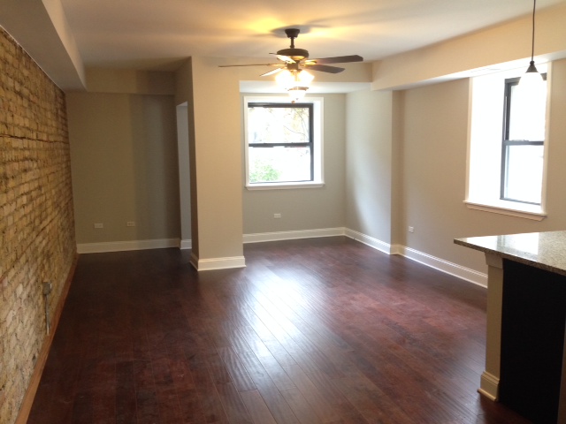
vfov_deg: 42.9
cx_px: 283
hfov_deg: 55.4
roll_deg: -0.1
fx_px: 540
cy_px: 212
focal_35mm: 33
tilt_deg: -7.4
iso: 125
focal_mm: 4.12
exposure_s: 1/20
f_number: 2.4
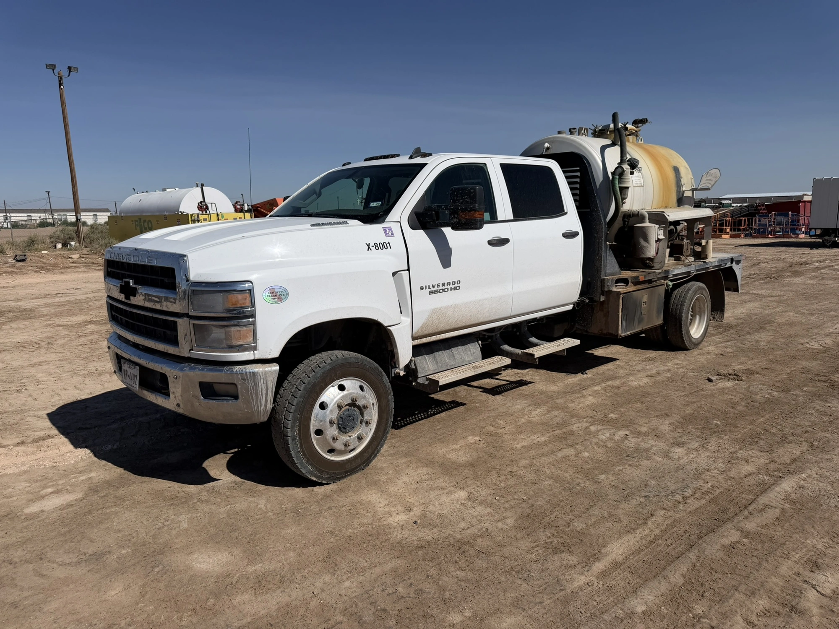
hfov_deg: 71.6
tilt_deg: -8.3
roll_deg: +1.8
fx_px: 582
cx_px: 420
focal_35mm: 24
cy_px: 314
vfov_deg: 56.8
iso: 80
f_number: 1.78
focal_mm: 6.76
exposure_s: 1/11905
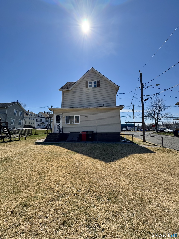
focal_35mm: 14
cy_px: 120
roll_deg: +0.5
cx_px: 90
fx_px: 97
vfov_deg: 102.1
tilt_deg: +6.9
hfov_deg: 85.7
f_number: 2.2
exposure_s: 1/1927
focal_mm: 2.22
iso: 40
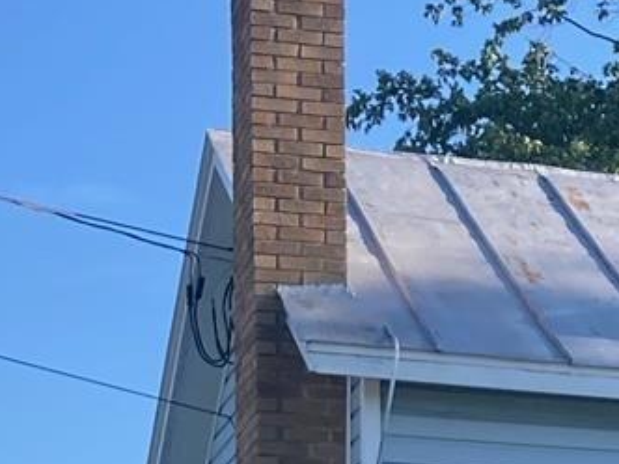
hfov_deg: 11.2
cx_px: 887
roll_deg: +0.5
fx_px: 3040
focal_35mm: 170
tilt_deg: +1.9
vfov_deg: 8.2
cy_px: 986
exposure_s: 1/838
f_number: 1.8
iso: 20
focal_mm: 3.99
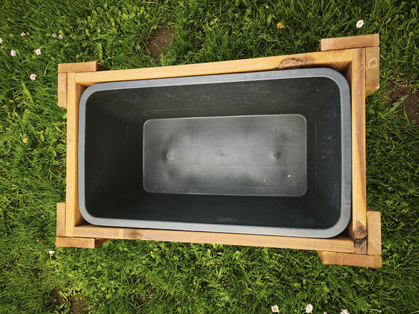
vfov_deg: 58.9
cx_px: 210
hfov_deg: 73.9
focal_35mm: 23
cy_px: 157
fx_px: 278
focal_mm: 5.35
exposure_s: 1/167
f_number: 1.7
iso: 50
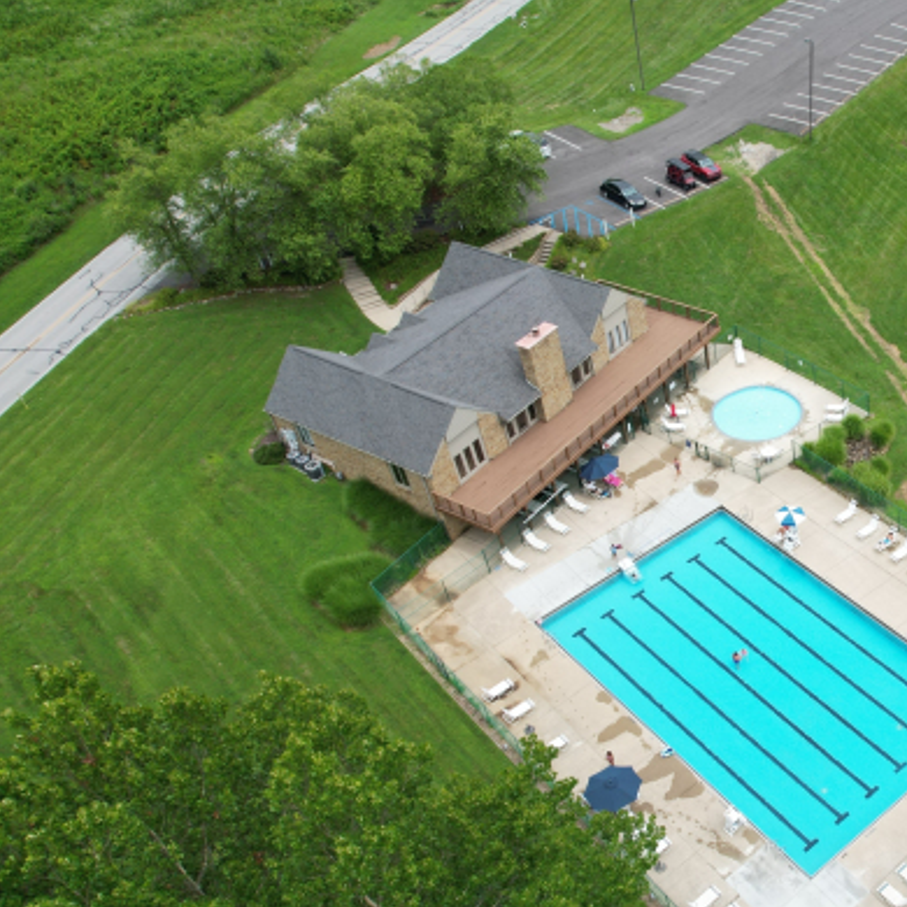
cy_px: 556
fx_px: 1067
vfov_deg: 45.7
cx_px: 858
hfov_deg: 41.4
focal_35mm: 36
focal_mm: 8.38
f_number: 2.8
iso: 130
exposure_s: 1/1600
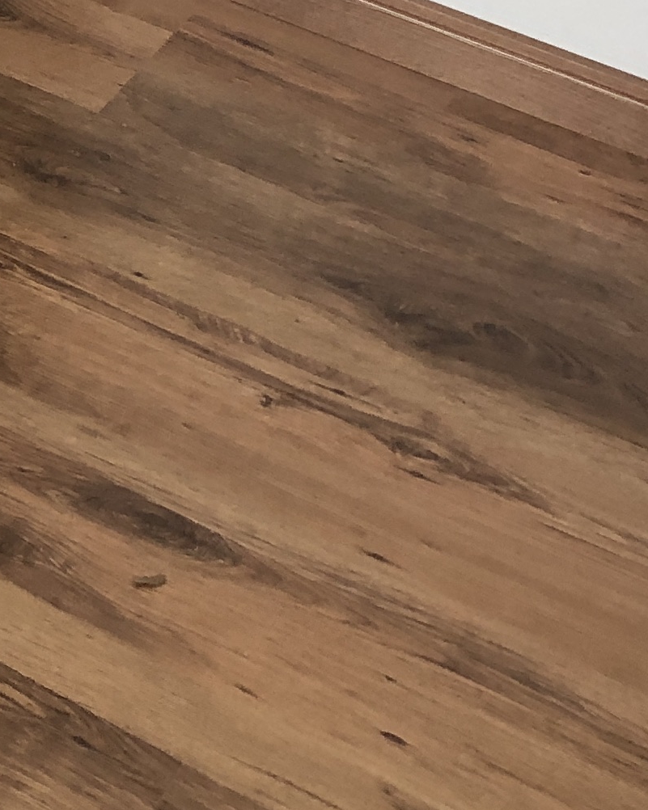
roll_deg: -1.6
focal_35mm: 110
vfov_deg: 16.3
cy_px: -318
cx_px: -632
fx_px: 2638
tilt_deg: -24.7
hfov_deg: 12.4
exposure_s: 1/30
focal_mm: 4
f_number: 1.8
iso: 25
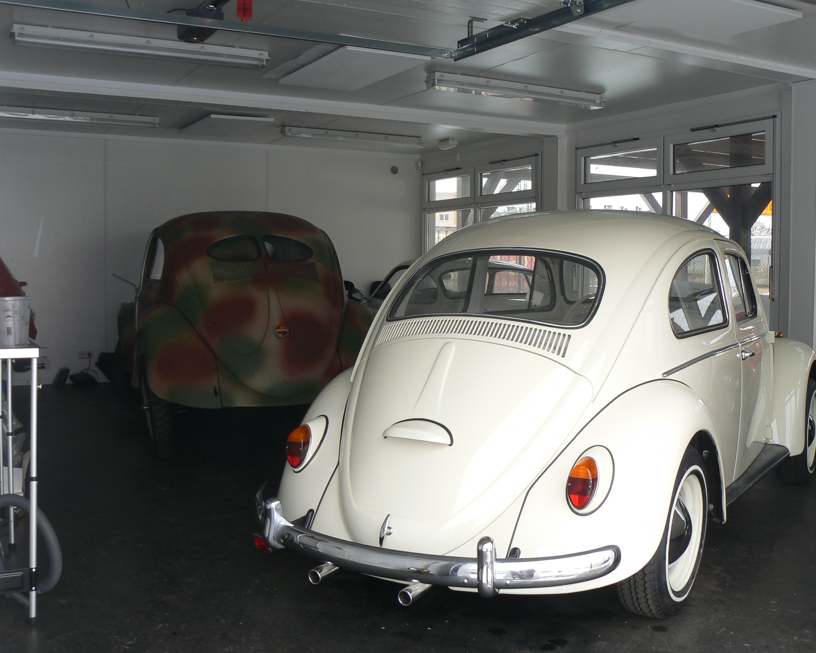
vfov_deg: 39.2
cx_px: 432
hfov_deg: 47.9
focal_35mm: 38
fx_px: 918
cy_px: 327
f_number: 5.6
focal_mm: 6
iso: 80
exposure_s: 1/160
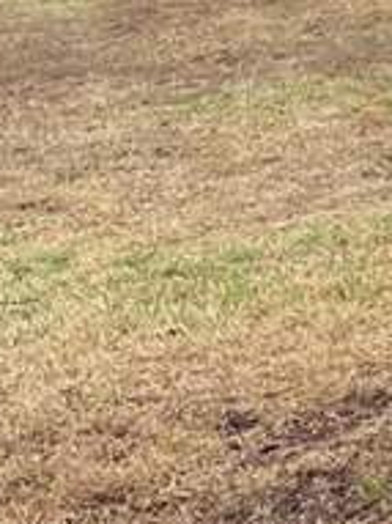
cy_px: -211
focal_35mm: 145
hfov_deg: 9.3
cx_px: 877
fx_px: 2192
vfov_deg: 13.0
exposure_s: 1/1366
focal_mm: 4.2
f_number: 1.6
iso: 32
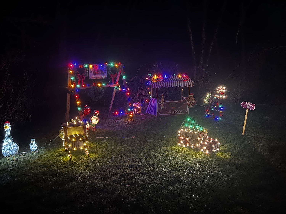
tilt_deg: -10.5
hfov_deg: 67.3
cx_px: 143
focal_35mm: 26
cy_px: 107
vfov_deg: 53.1
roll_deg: -2.6
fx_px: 215
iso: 640
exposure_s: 1/9
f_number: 1.5
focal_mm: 5.7
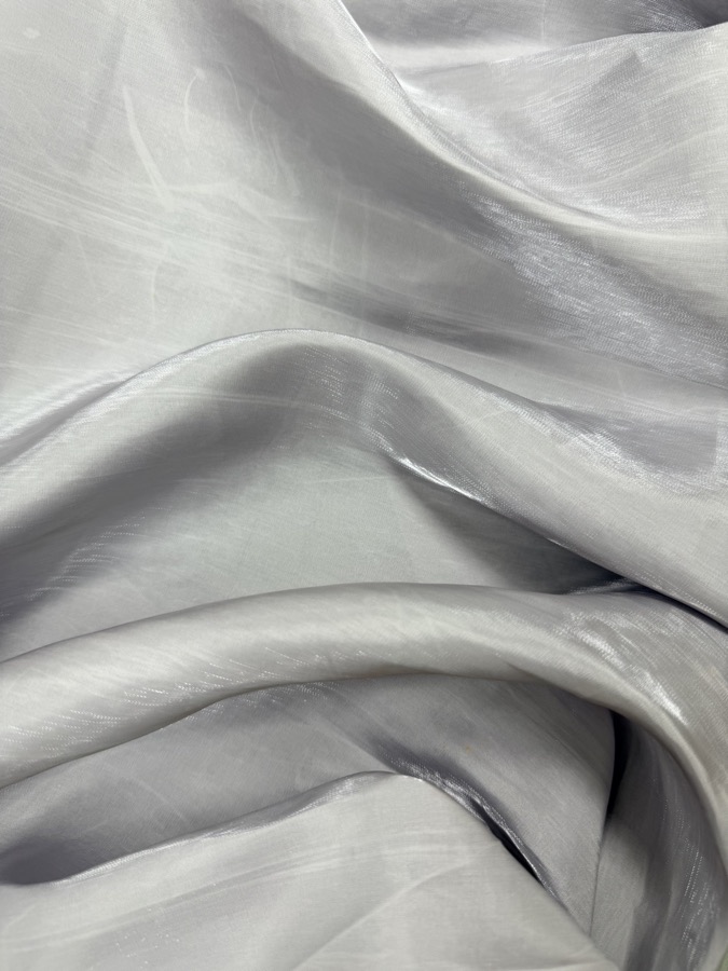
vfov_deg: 71.6
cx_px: 364
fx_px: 673
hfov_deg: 56.8
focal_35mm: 24
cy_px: 486
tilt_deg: -78.6
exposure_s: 1/127
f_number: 1.78
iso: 50
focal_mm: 6.76
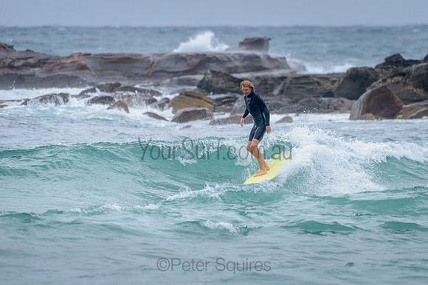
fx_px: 7292
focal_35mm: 613
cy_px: 155
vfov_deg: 2.2
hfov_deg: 3.4
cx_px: 259
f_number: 5.6
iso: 450
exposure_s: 1/800
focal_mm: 500
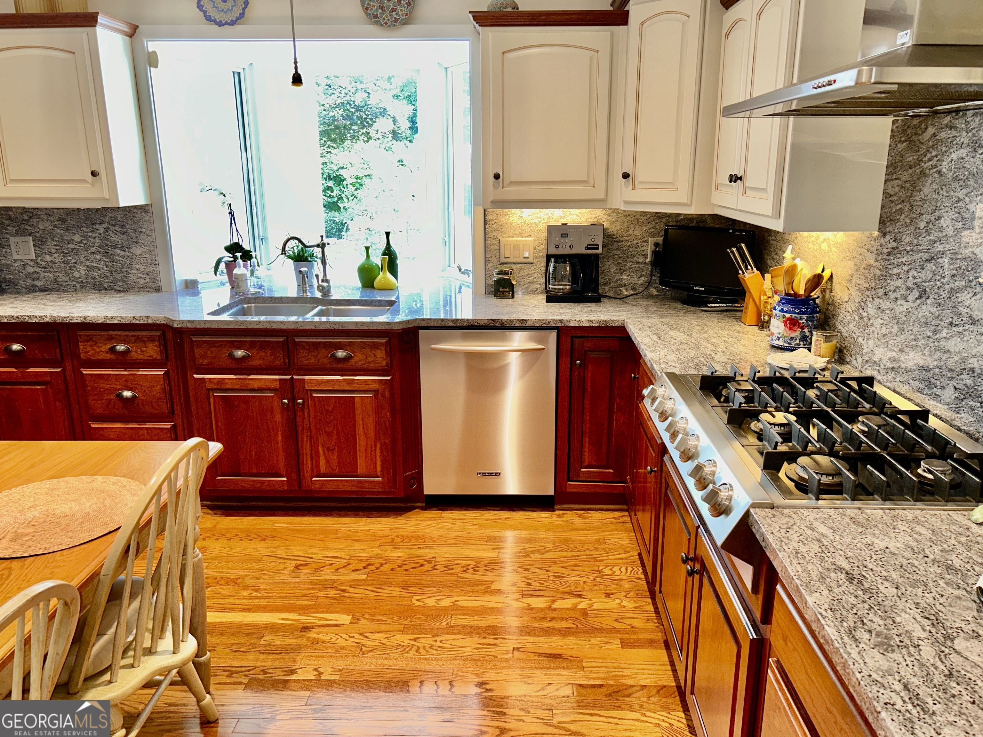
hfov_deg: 67.3
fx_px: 738
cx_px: 492
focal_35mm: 26
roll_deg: +0.4
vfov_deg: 53.1
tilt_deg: -15.5
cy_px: 368
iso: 32
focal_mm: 5.7
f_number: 1.5
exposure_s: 1/33
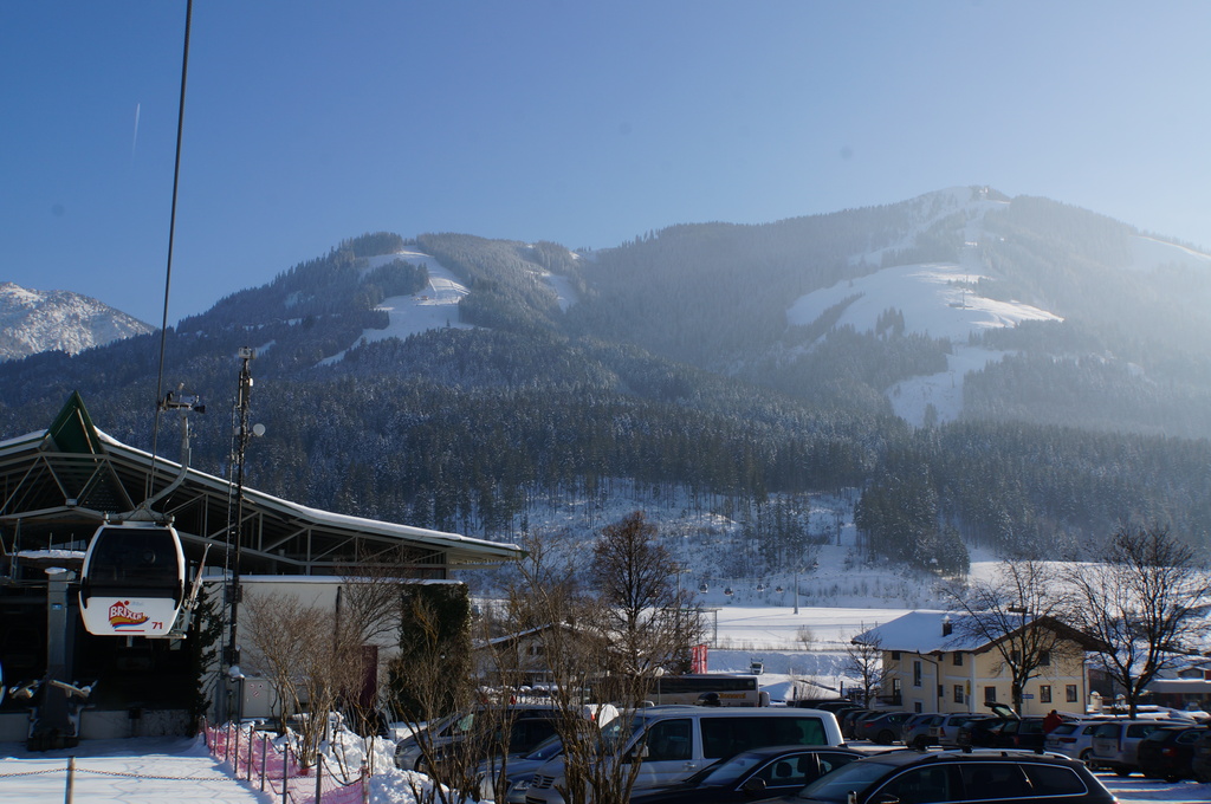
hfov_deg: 50.8
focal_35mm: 38
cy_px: 402
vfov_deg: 35.0
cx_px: 606
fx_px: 1275
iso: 100
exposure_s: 1/100
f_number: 16
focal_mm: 25.3
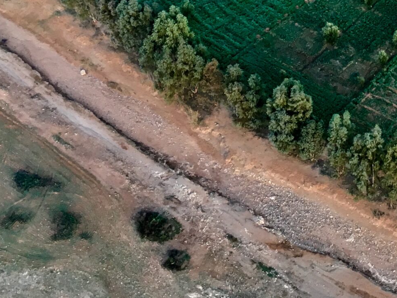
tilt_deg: -34.0
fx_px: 872
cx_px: 362
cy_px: -53
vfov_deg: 18.4
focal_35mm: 76
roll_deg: -1.3
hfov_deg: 24.9
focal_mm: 4.15
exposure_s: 1/33
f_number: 2.2
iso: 64
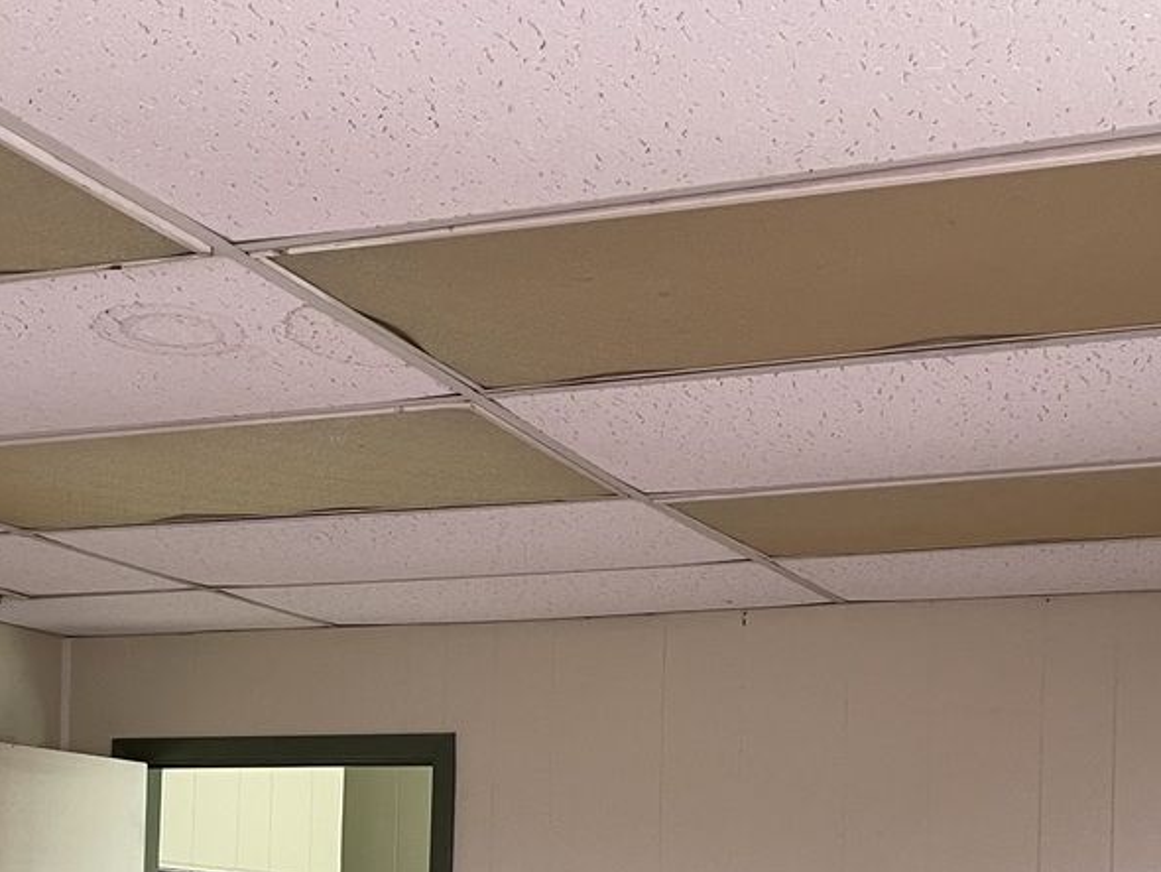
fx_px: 2047
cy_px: 902
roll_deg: -1.9
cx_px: 502
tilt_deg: +2.5
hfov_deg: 31.6
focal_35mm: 61
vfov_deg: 22.9
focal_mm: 5.1
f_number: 1.6
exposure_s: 1/69
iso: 125
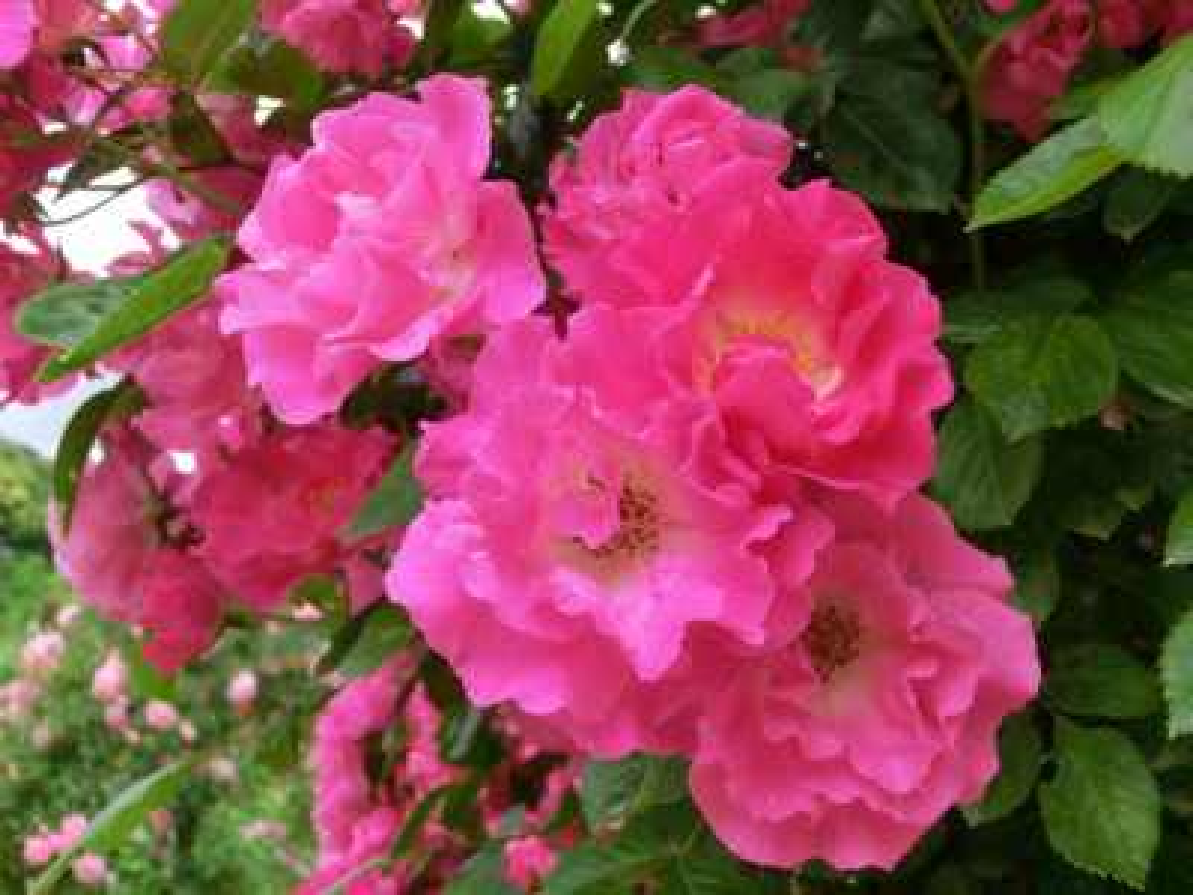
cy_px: 448
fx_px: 1447
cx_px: 596
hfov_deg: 44.8
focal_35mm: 42
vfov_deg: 34.3
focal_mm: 7.38
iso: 80
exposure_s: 1/250
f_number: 4
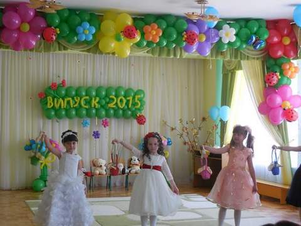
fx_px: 617
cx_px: 150
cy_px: 113
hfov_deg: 27.4
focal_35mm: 71
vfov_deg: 20.7
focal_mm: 12.6
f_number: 4.4
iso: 320
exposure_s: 1/30
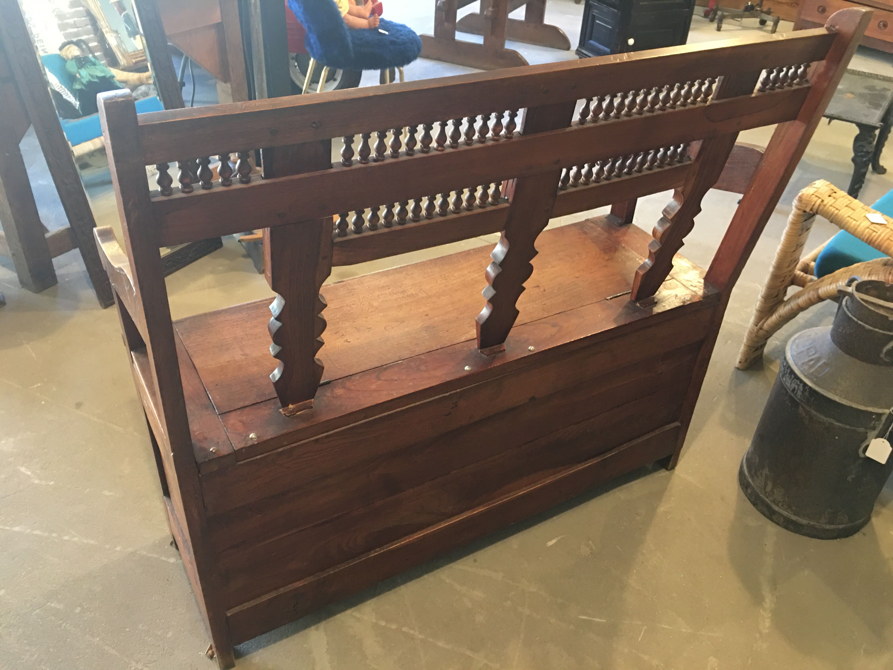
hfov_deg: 61.7
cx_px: 446
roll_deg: -4.0
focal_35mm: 29
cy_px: 335
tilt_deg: -36.0
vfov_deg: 48.2
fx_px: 748
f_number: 2.2
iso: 80
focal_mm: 4.15
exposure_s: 1/10
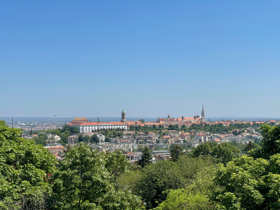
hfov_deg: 36.8
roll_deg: +0.3
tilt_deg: +1.5
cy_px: 105
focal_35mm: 52
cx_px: 140
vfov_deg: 28.0
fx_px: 421
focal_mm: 6
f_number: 2
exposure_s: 1/2179
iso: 25
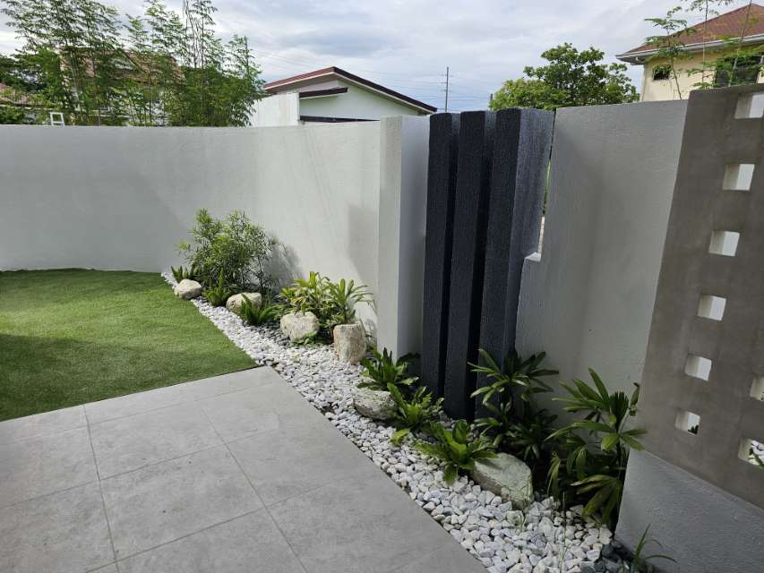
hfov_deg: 73.9
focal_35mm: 23
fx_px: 508
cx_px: 382
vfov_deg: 58.9
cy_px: 286
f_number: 1.7
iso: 10
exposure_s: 1/461
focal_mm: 6.3
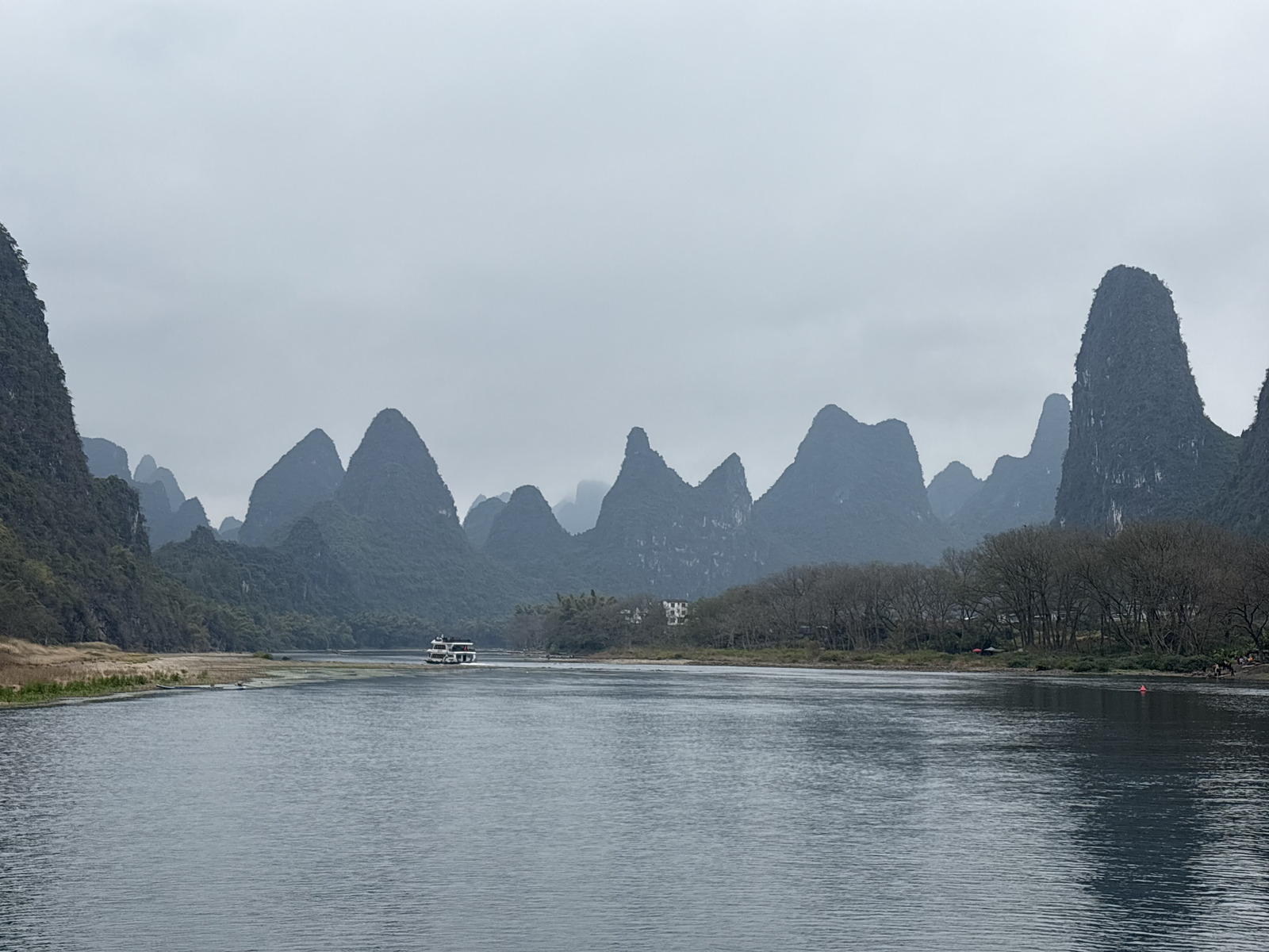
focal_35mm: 52
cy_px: 476
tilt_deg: +4.9
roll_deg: +0.2
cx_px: 634
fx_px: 1906
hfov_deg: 36.8
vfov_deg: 28.0
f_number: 1.6
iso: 32
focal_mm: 5.96
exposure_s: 1/1422
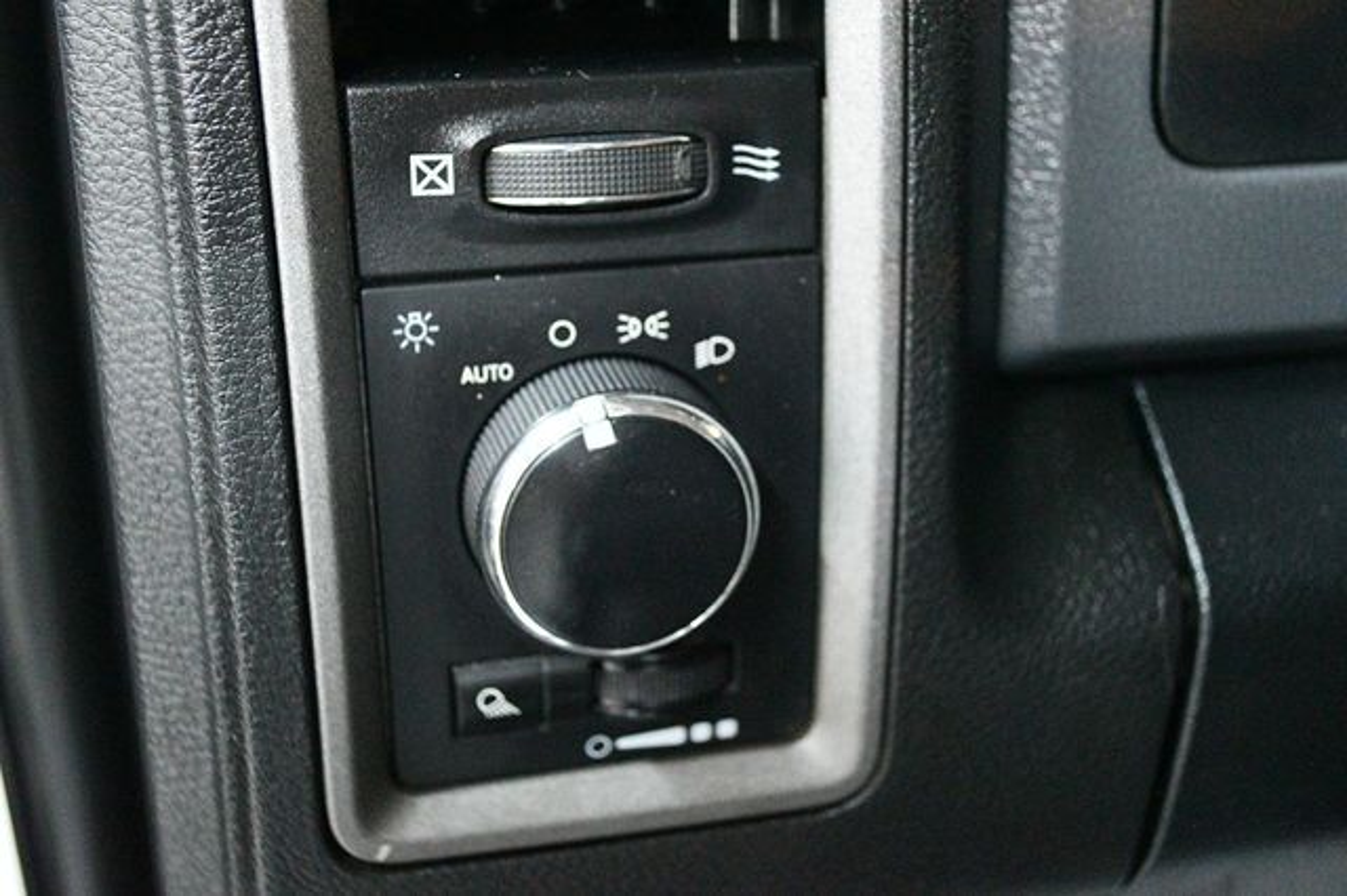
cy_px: 448
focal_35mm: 48
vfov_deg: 28.0
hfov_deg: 41.1
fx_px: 1795
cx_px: 674
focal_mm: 32
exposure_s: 1/50
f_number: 4.8
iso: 12800
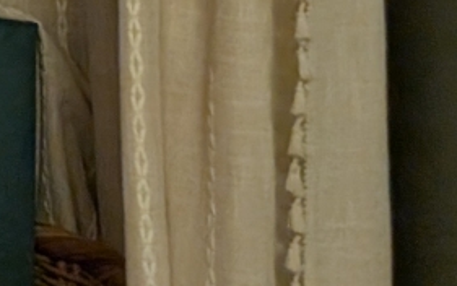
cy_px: -308
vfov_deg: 8.5
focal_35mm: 145
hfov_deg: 10.9
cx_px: -802
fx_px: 1807
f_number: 1.68
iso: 378
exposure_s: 1/120
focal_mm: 6.9
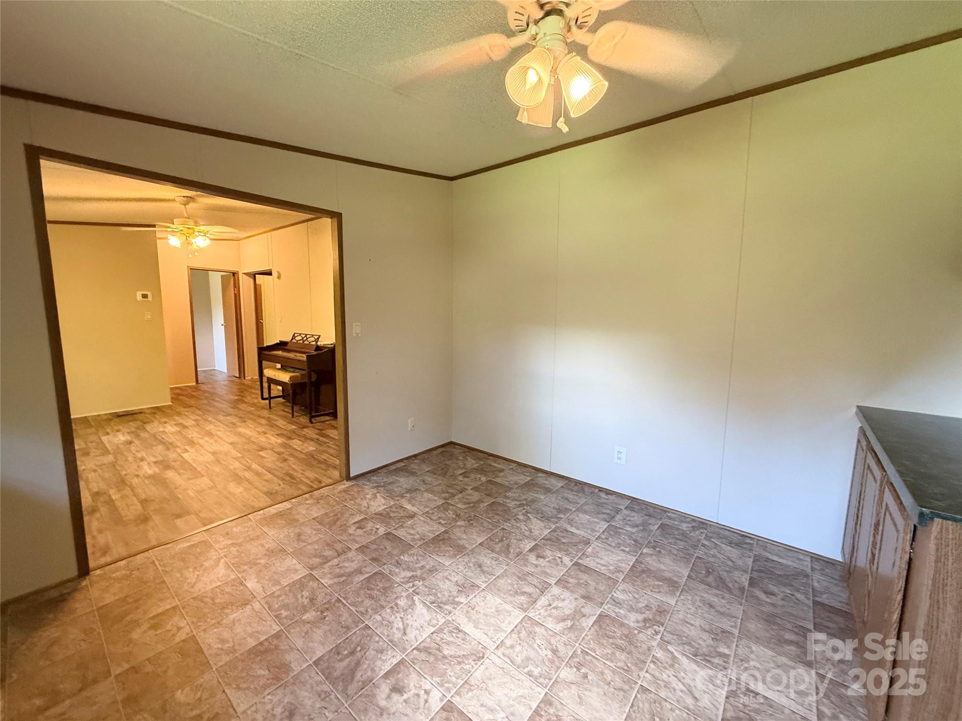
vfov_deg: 85.7
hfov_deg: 102.1
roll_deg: +0.0
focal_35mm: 14
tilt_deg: -6.3
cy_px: 360
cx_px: 481
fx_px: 389
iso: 400
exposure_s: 1/60
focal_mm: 2.22
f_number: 2.2
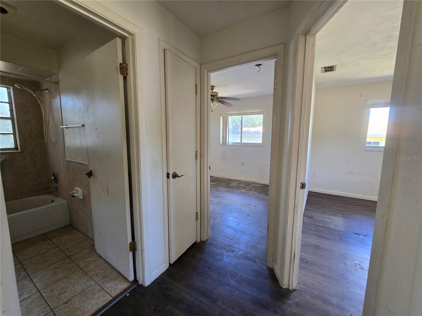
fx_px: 158
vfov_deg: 89.9
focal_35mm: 13
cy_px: 158
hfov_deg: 106.2
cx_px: 211
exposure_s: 1/60
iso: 160
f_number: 2.2
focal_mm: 2.2
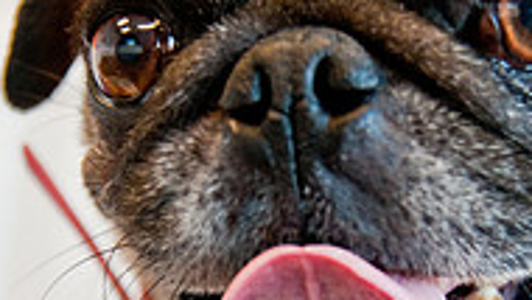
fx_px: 1829
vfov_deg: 9.3
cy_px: 327
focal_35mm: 130
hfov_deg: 16.5
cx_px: 305
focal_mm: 27
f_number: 3.2
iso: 400
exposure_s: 1/160
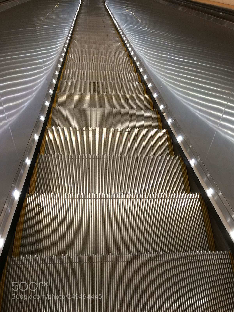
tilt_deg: -62.1
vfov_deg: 61.7
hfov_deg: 48.2
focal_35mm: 29
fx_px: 261
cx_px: 117
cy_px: 156
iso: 64
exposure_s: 1/33
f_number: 2.2
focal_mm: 4.15
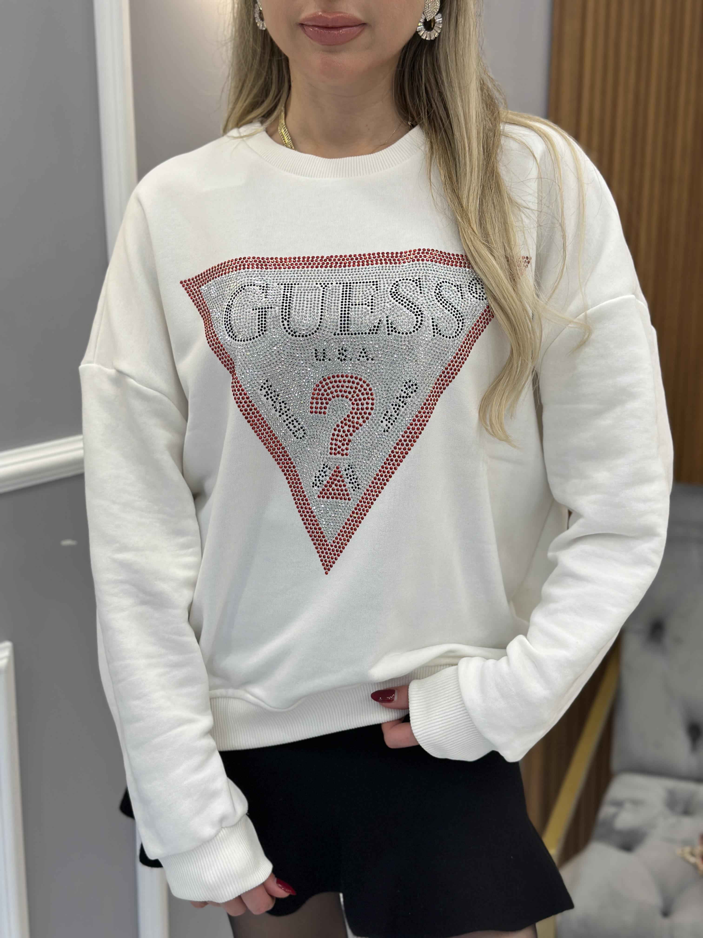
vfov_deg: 39.7
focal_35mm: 48
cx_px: 352
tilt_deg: -14.9
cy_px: 469
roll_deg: +0.0
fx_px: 1300
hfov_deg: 30.3
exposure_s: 1/112
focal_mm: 6.86
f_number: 1.78
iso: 64
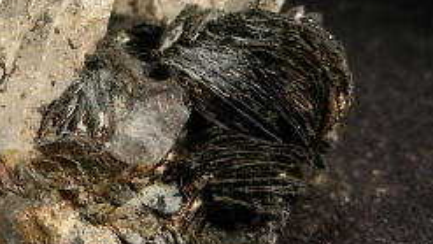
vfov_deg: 10.6
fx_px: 1309
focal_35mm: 114
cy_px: 17
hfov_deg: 18.6
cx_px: 75
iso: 50
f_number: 3.5
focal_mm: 10.5
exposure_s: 1/37.4
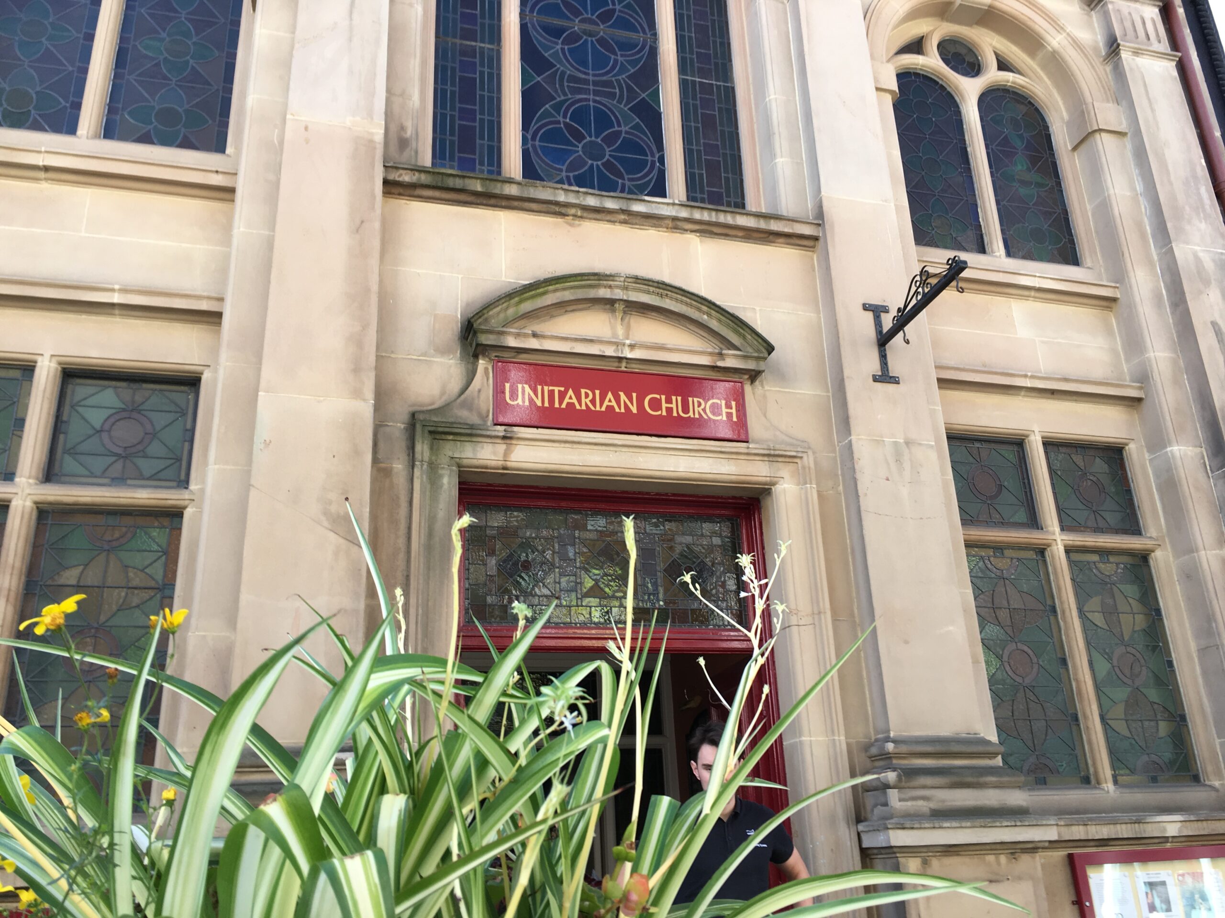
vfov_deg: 48.2
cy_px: 459
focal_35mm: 29
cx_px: 612
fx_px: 1026
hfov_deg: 61.7
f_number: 2.2
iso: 25
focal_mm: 4.15
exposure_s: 1/108
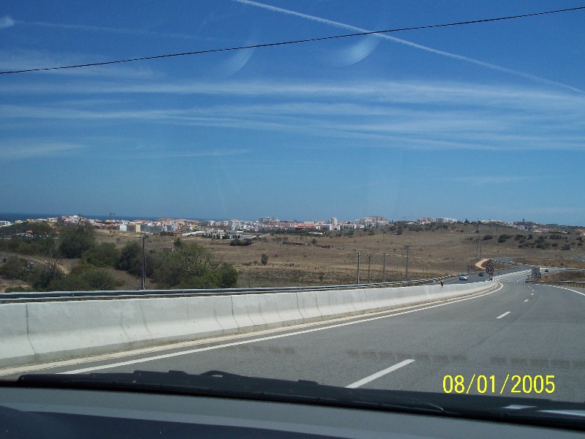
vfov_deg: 37.7
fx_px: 642
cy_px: 220
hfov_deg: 49.0
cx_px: 292
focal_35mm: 38
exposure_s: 1/1000
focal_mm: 8
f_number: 4.8
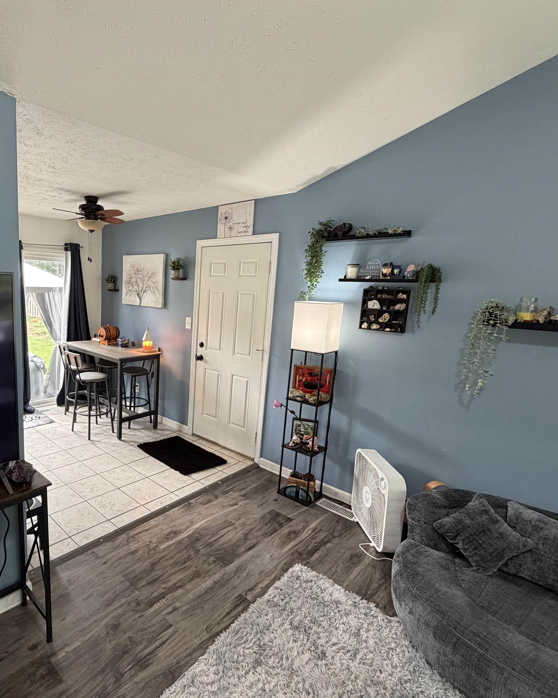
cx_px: 152
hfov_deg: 67.2
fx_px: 392
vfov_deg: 83.3
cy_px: 351
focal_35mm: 19
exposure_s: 1/60
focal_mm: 2.22
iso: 250
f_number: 2.2
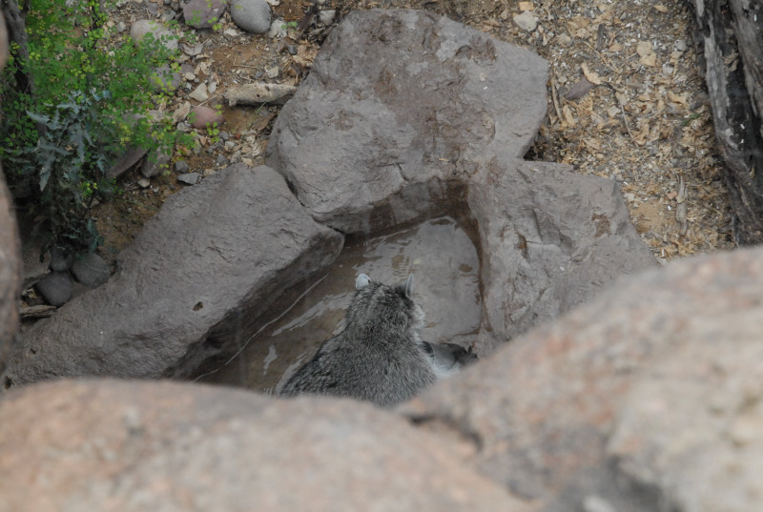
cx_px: 382
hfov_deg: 18.1
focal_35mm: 112
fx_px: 2389
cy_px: 256
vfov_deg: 12.2
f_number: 11
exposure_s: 1/500
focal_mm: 75
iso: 1600
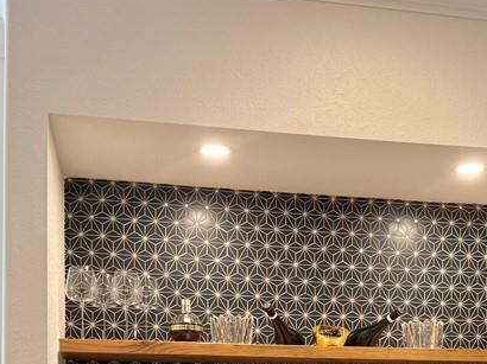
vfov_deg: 22.5
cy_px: 438
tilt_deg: +2.1
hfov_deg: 31.8
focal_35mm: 60
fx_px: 844
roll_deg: +1.9
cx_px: 344
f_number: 1.78
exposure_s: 1/120
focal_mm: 6.76
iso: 200
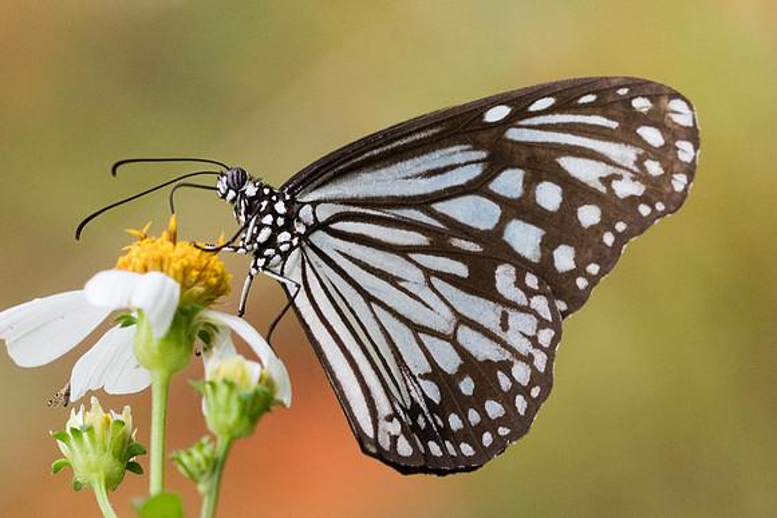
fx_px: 13972
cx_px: 546
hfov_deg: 3.2
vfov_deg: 2.1
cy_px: 112
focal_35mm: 647
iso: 800
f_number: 6.3
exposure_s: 1/320
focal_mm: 150
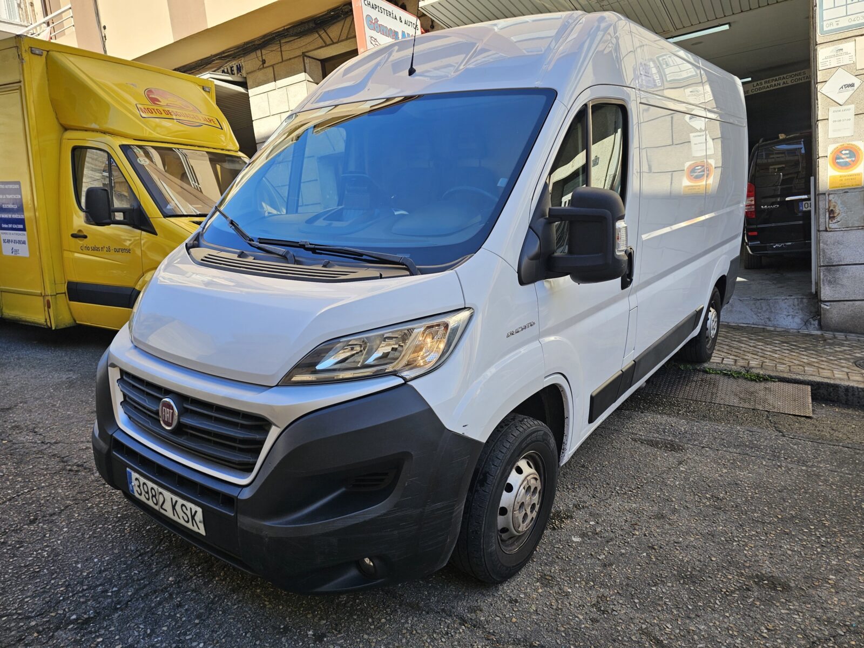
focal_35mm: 23
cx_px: 432
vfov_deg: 58.9
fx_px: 574
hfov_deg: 73.9
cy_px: 324
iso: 10
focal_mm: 6.3
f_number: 1.7
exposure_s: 1/211
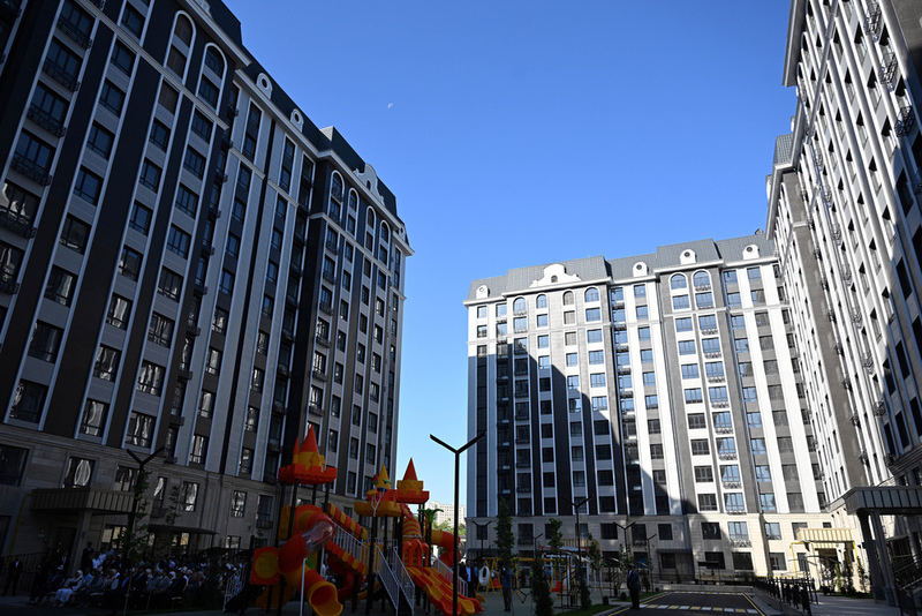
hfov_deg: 73.7
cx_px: 461
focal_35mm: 24
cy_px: 308
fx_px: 615
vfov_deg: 53.2
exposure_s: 1/3200
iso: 500
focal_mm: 24
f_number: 4
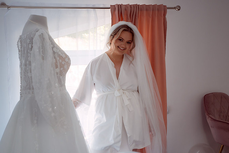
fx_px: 321
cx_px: 118
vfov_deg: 26.8
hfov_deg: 39.2
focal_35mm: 50
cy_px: 76
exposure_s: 1/125
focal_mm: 48
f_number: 5.6
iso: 800
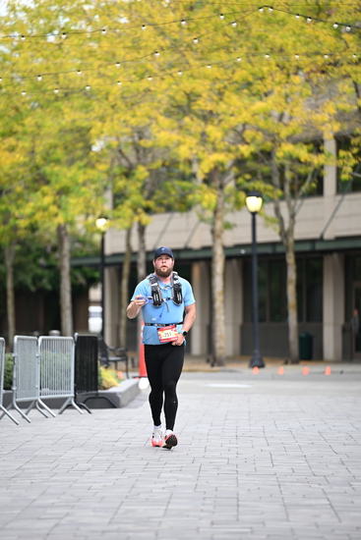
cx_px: 180
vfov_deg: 10.3
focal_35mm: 200
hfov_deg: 6.9
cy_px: 270
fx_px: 3006
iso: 640
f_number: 2.8
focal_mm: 200
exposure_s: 1/1250
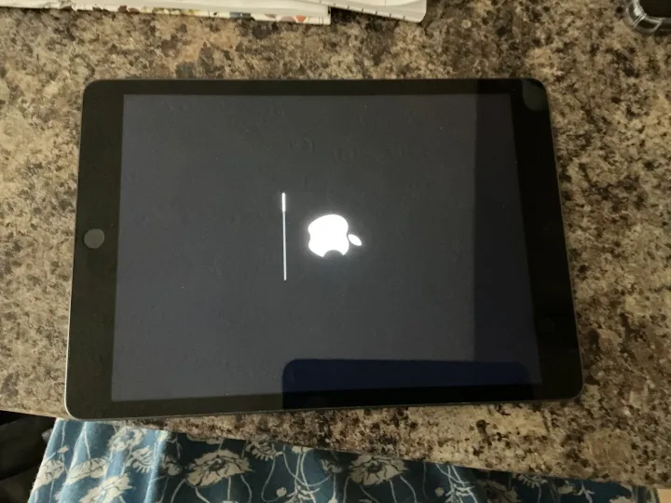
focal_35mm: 29
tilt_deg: -78.3
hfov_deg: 61.7
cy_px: 252
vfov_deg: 48.2
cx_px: 336
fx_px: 562
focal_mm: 3
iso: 640
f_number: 1.8
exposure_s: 1/17
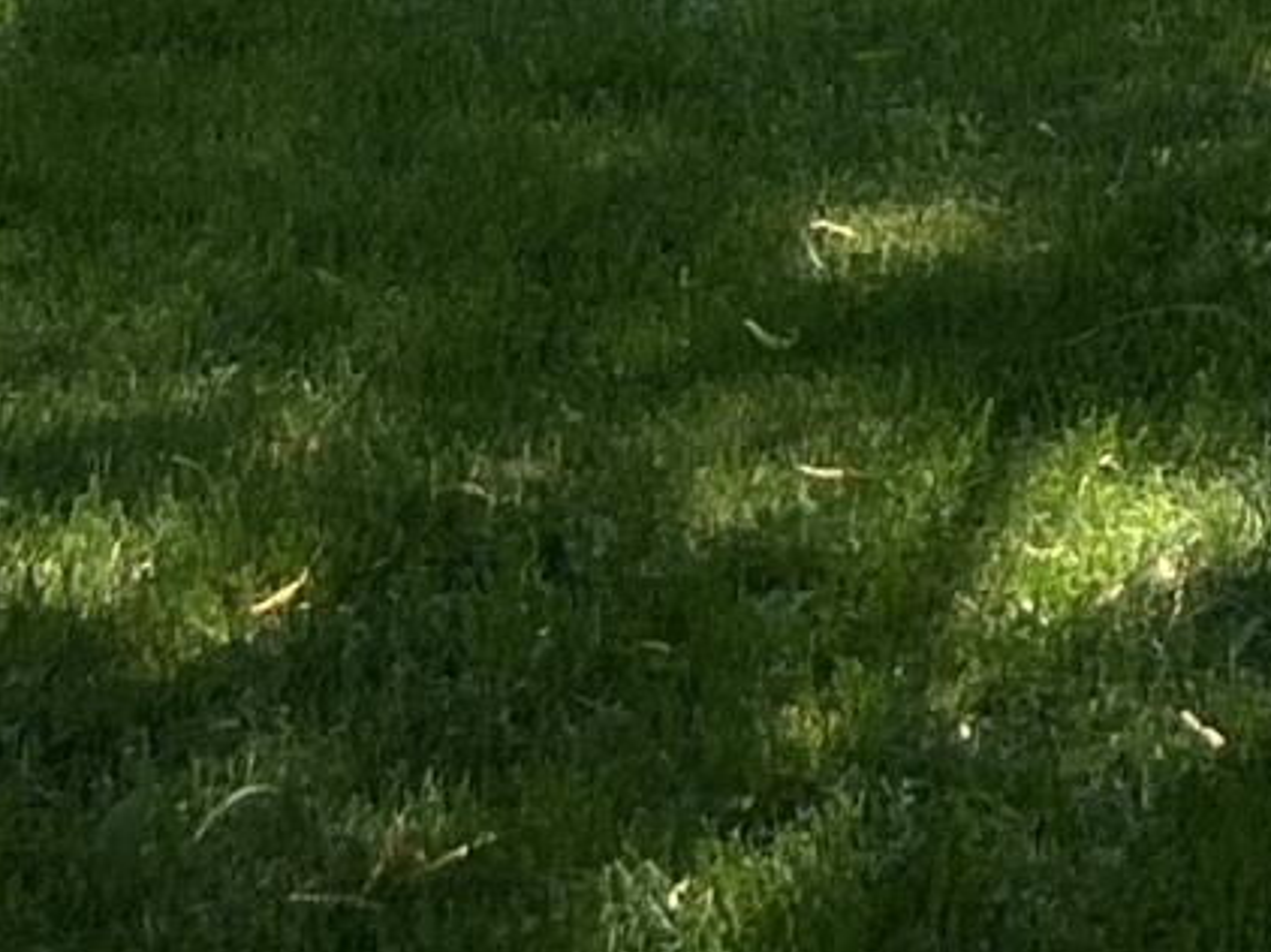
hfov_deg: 10.0
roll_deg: -1.3
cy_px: -2263
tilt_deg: +6.3
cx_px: 2437
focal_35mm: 185
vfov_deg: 6.9
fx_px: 6789
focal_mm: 5.7
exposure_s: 1/1029
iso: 50
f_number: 1.5
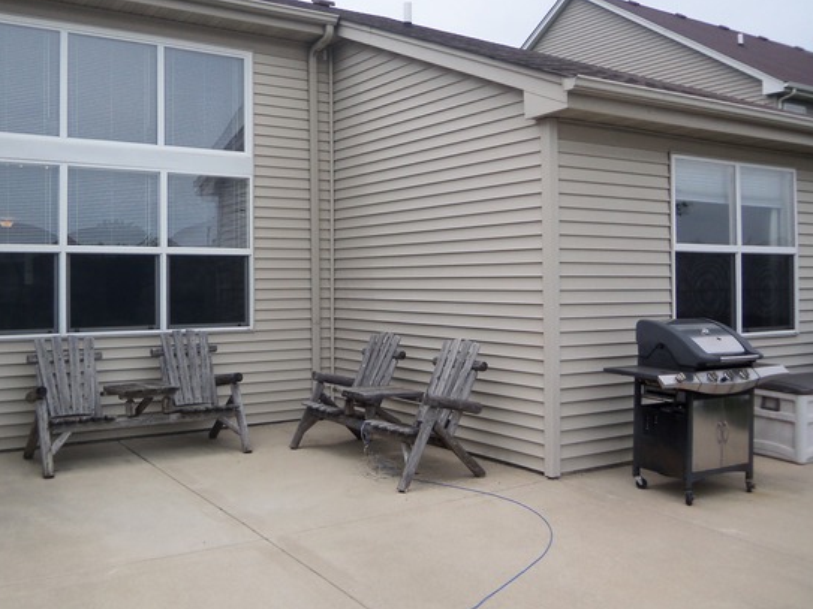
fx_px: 775
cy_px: 277
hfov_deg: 55.1
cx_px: 346
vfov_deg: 42.9
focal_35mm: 33
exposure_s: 1/640
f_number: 3.9
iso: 64
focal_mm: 5.1
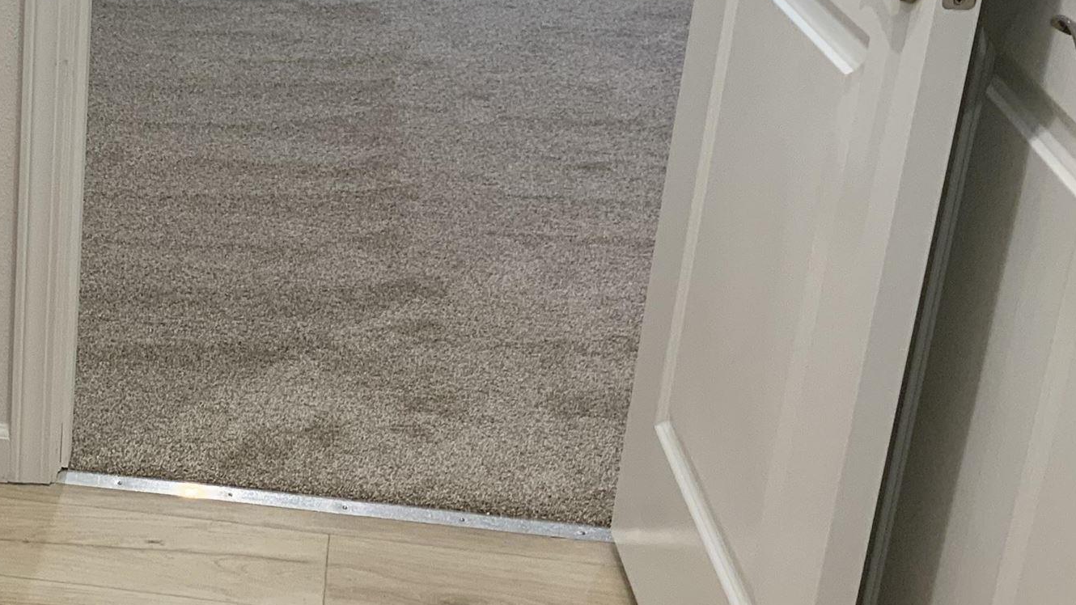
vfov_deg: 16.5
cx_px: -35
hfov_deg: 27.1
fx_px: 2083
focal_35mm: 73
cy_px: 286
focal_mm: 3
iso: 40
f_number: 1.8
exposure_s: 1/60
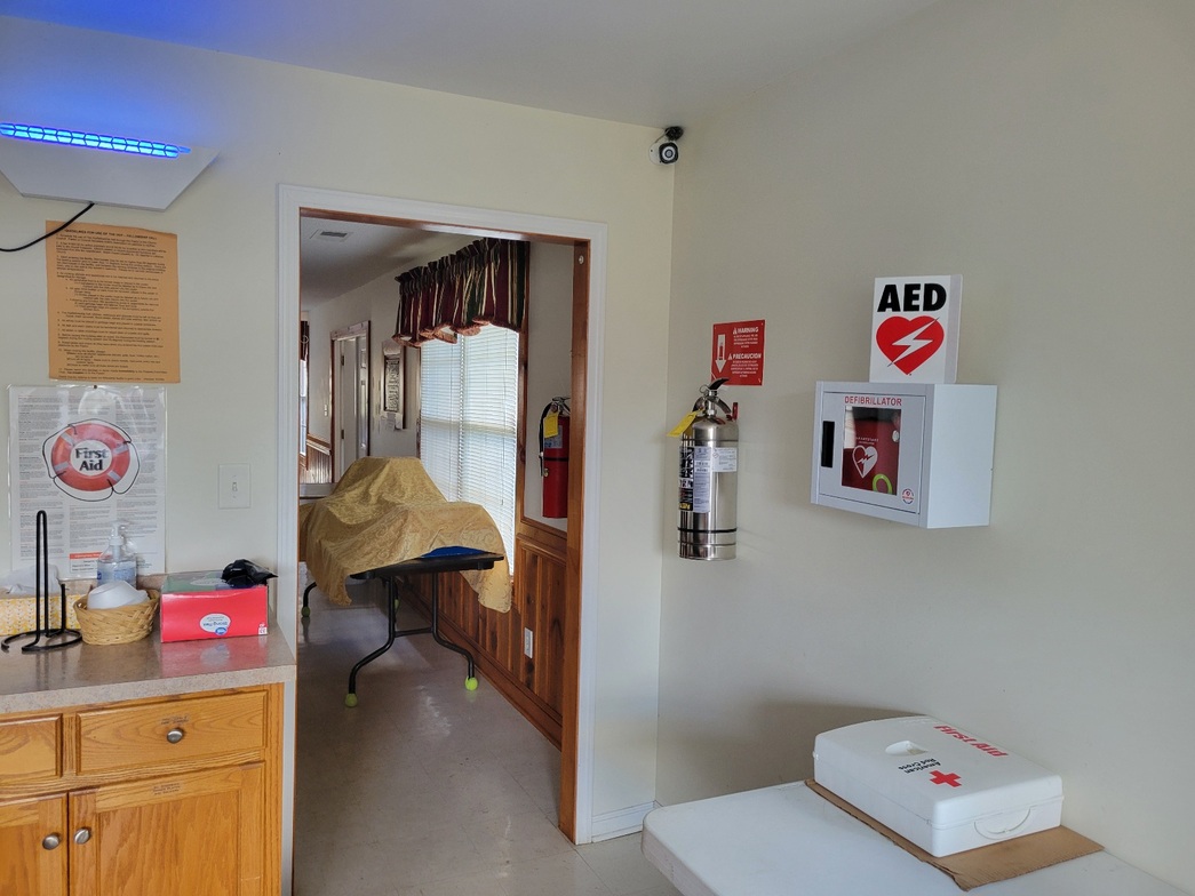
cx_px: 598
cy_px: 448
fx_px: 898
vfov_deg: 53.1
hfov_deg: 67.3
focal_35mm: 26
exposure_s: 1/40
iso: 200
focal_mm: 5.4
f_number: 1.8
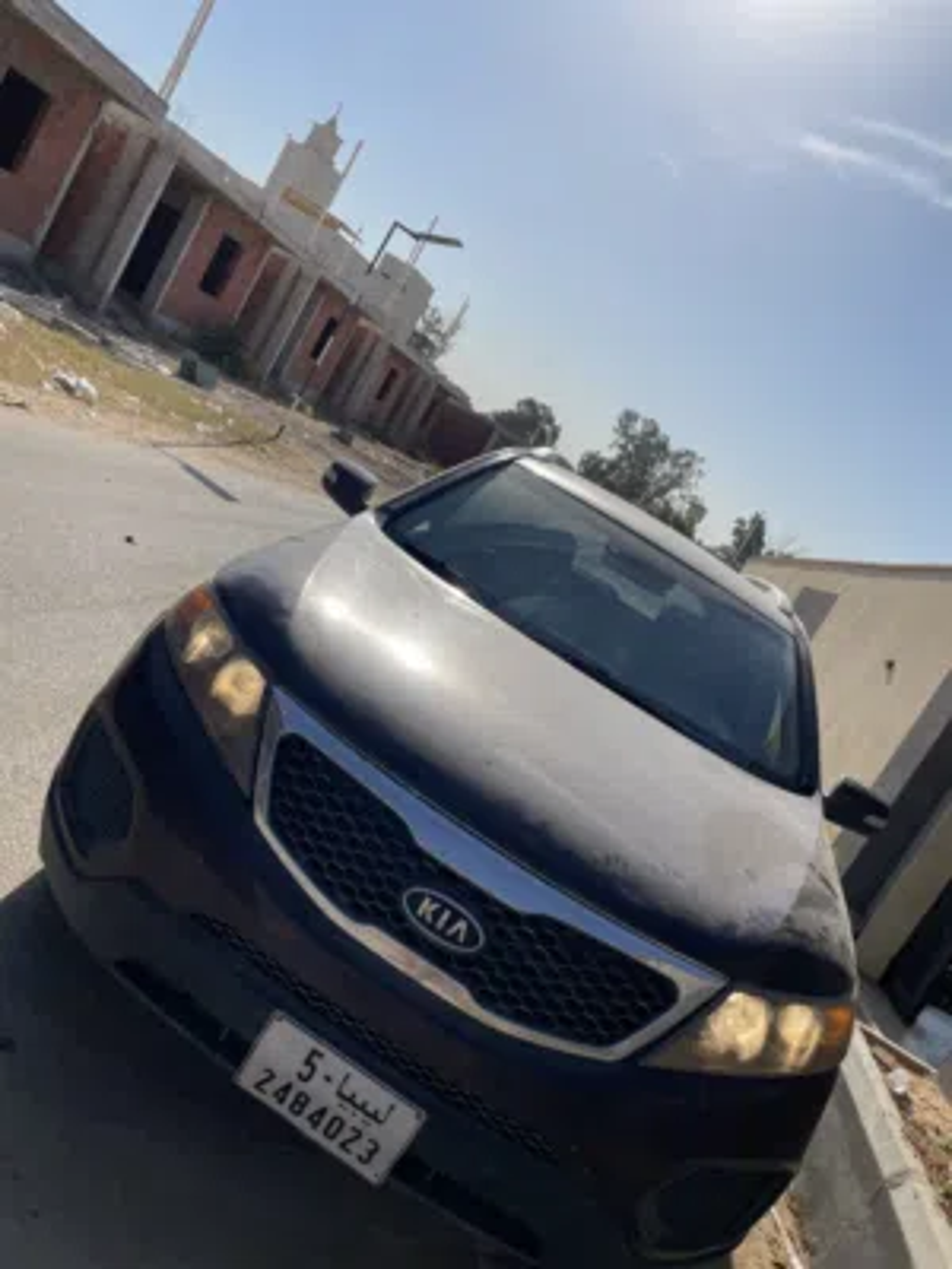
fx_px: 953
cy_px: 634
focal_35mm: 26
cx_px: 476
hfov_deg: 53.1
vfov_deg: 67.3
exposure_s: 1/9091
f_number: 1.6
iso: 32
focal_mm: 4.2
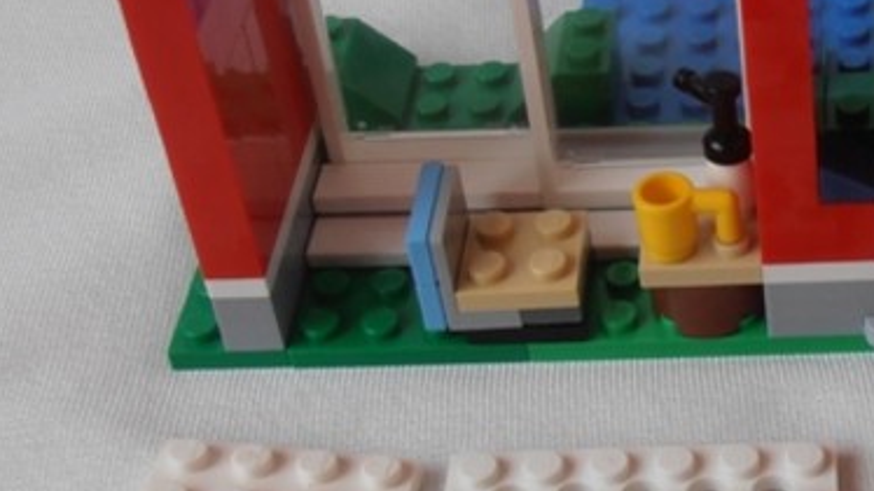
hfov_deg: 21.1
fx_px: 2247
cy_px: 200
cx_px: 930
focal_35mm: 97
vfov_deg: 12.5
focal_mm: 6.61
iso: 80
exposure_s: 1/80
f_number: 3.9
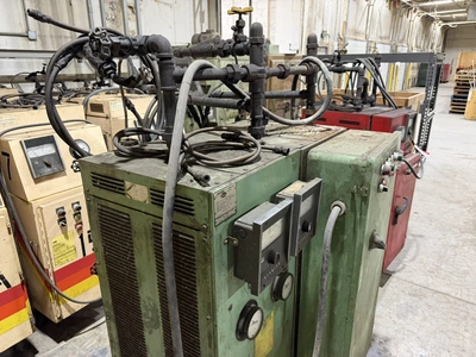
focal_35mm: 24
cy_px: 178
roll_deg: +0.7
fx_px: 330
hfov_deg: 71.6
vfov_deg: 56.8
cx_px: 238
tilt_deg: -15.7
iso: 400
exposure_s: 1/60
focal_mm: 6.76
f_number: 1.78
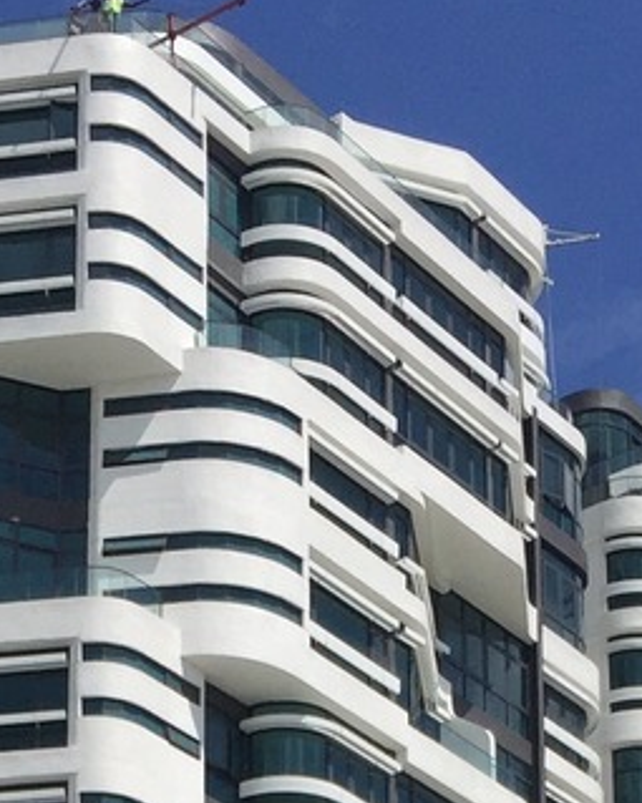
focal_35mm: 121
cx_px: 222
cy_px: 1491
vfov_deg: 14.0
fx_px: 2875
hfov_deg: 12.7
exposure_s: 1/3968
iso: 32
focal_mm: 4.15
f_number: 2.2
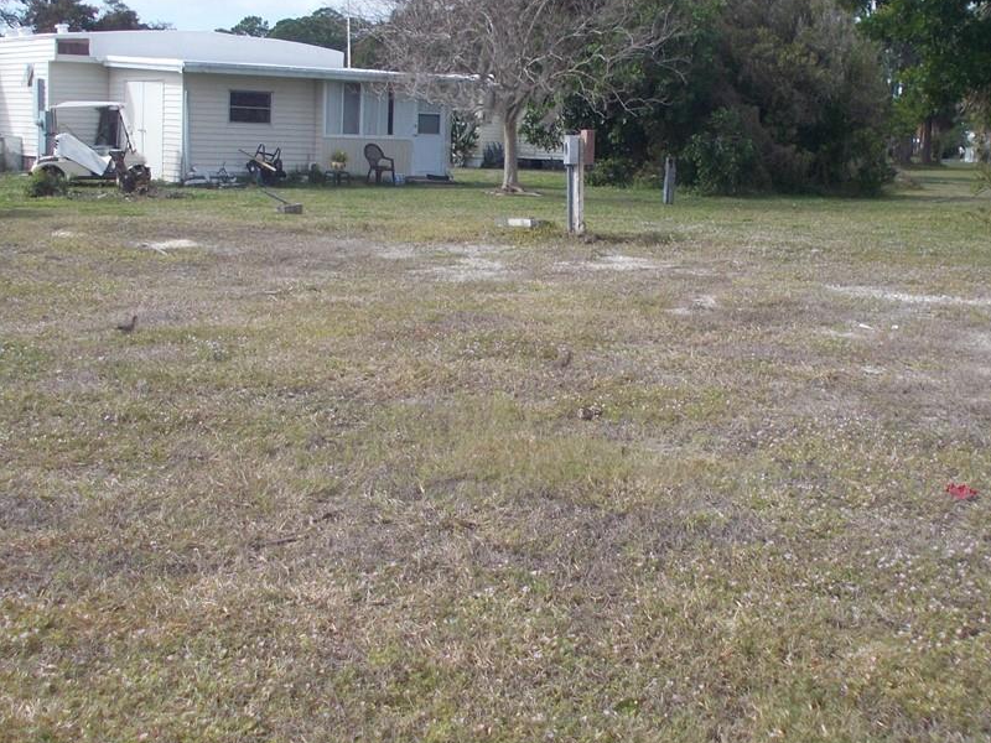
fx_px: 1489
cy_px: 291
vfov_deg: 28.0
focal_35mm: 52
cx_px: 514
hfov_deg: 36.8
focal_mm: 4.6
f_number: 8
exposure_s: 1/100
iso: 80
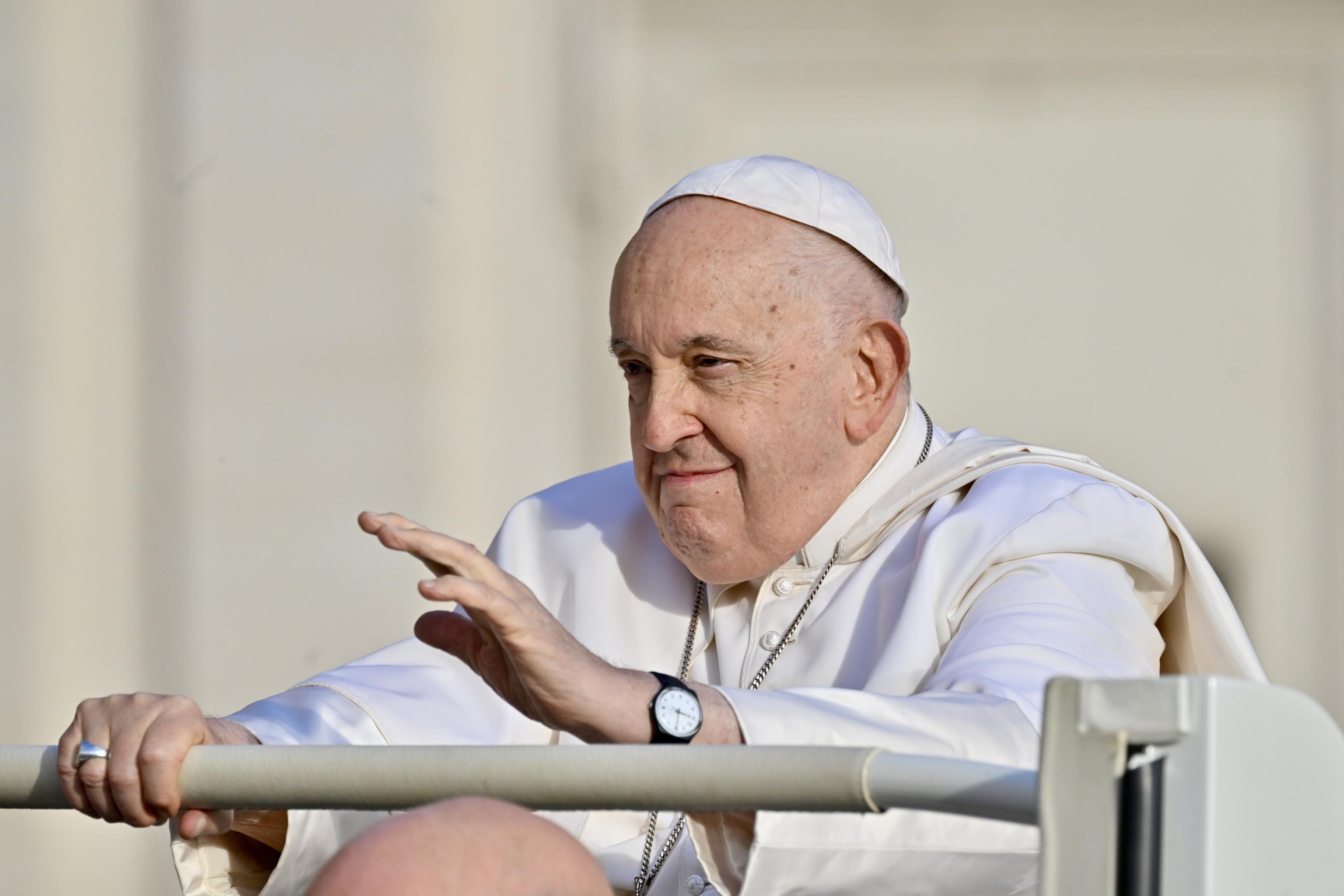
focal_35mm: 340
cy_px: 448
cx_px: 672
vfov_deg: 4.0
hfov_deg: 6.1
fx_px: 12692
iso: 800
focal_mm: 340
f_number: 7.1
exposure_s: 1/4000
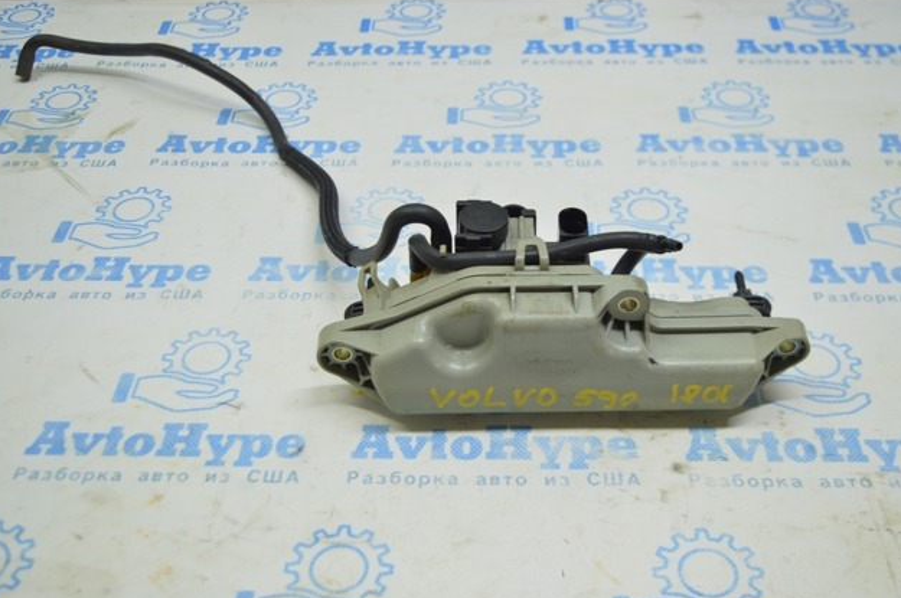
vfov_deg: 30.1
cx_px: 448
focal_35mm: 45
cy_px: 299
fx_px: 1113
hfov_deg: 44.1
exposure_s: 1/40
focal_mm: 29
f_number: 4.2
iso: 400
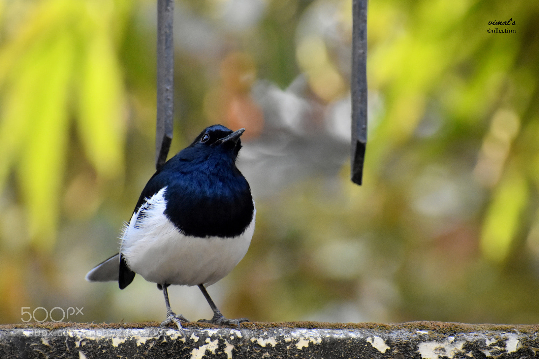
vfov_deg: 3.1
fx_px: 6736
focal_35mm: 450
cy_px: 180
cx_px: 270
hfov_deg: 4.6
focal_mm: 300
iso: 5000
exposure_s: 1/1000
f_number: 8
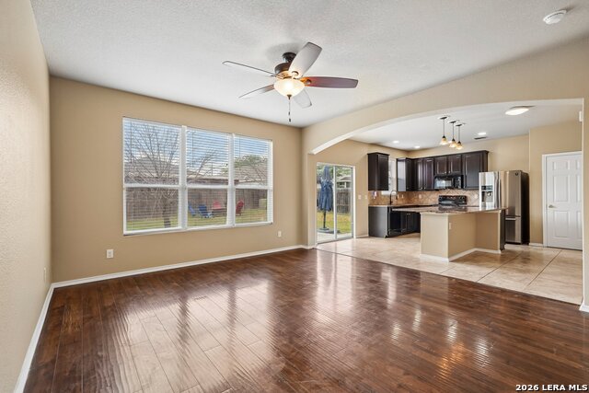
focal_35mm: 16
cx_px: 294
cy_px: 196
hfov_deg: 96.7
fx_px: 262
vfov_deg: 73.8
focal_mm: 16
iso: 200
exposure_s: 1/30
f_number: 8
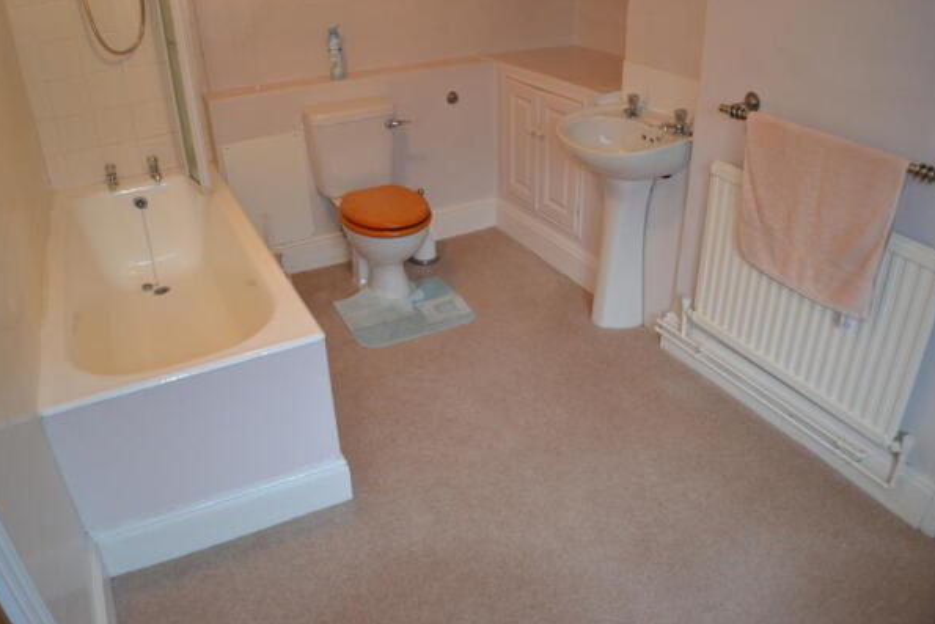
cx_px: 455
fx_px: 857
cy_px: 290
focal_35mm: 33
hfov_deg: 57.2
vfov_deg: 40.0
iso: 720
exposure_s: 1/60
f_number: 3.8
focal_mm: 20
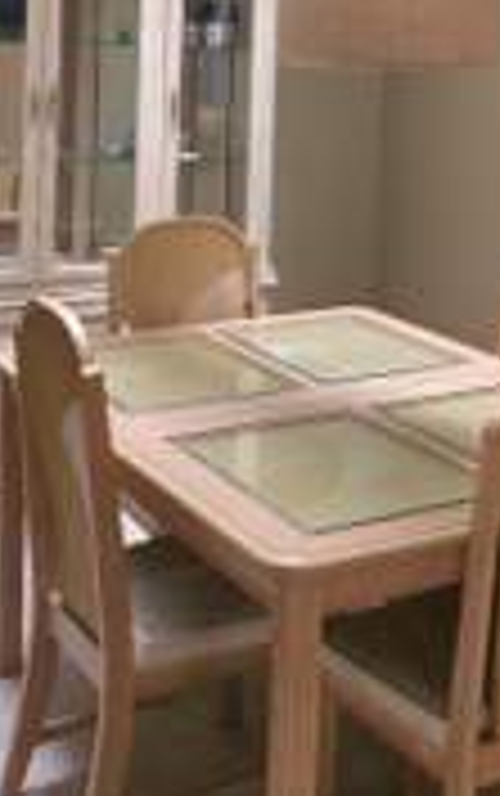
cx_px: 495
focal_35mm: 66
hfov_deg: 19.2
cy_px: 49
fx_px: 1435
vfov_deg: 29.5
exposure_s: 1/60.2
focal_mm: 6.25
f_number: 1.7
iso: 250
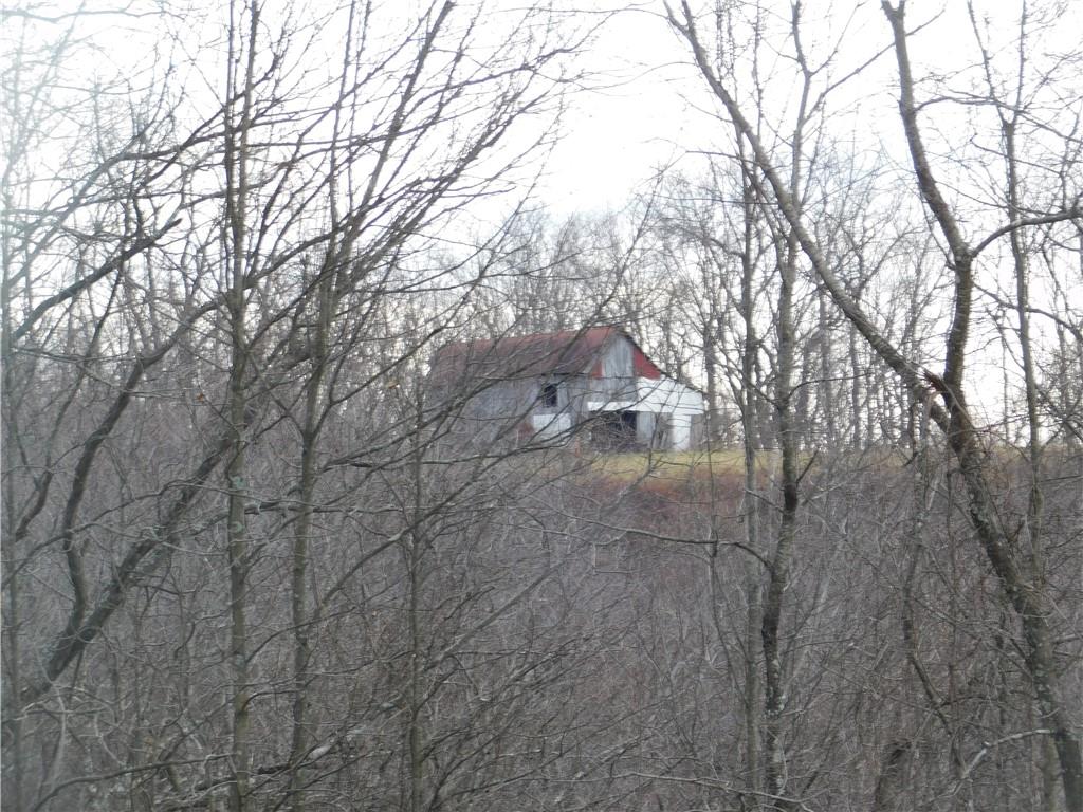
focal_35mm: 202
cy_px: 406
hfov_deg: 9.8
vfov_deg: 7.4
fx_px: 6320
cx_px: 542
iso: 125
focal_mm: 35.9
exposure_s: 1/125
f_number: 5.4
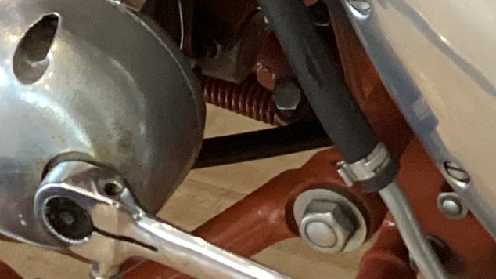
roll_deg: -0.6
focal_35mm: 174
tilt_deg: -30.8
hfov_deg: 12.4
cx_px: 280
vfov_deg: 6.7
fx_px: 2287
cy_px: -322
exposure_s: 1/40
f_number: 2.4
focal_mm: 3.3
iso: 400
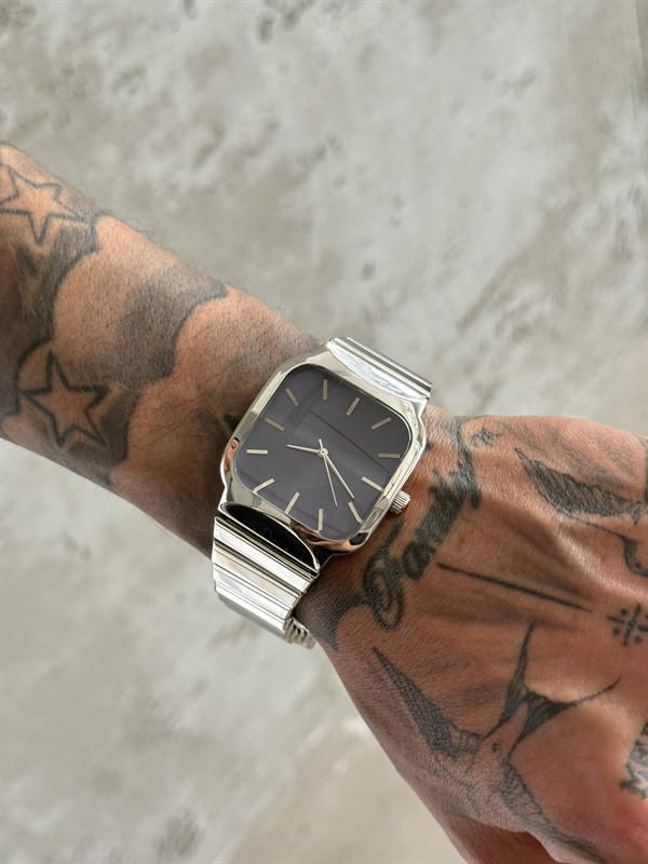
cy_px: 432
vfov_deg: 39.7
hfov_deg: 30.3
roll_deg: +22.1
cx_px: 324
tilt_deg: -42.9
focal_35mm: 48
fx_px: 1198
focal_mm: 6.76
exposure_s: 1/60
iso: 160
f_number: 1.78
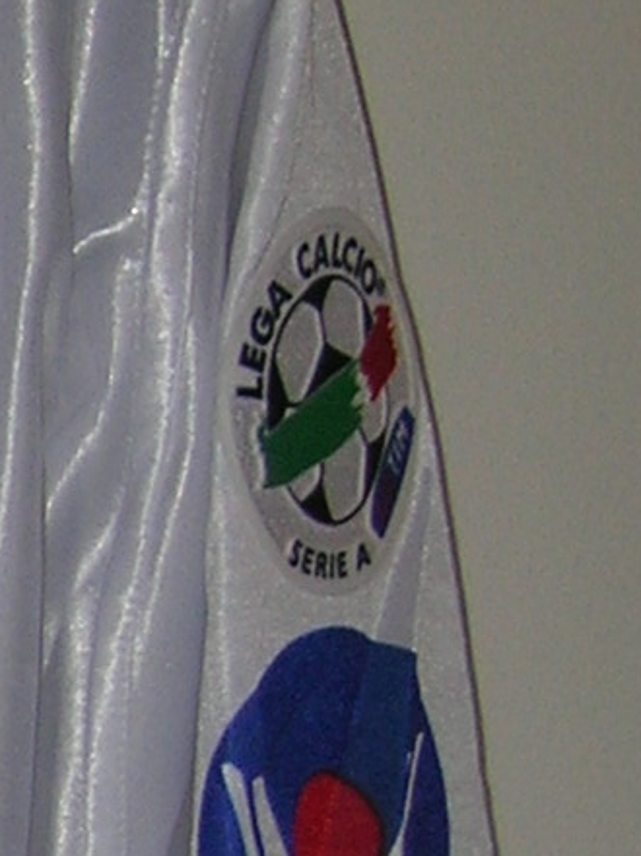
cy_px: 992
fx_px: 4945
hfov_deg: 6.8
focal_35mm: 200
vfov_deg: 9.8
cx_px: -1222
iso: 50
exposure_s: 1/60.1
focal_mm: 5.7
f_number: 2.9
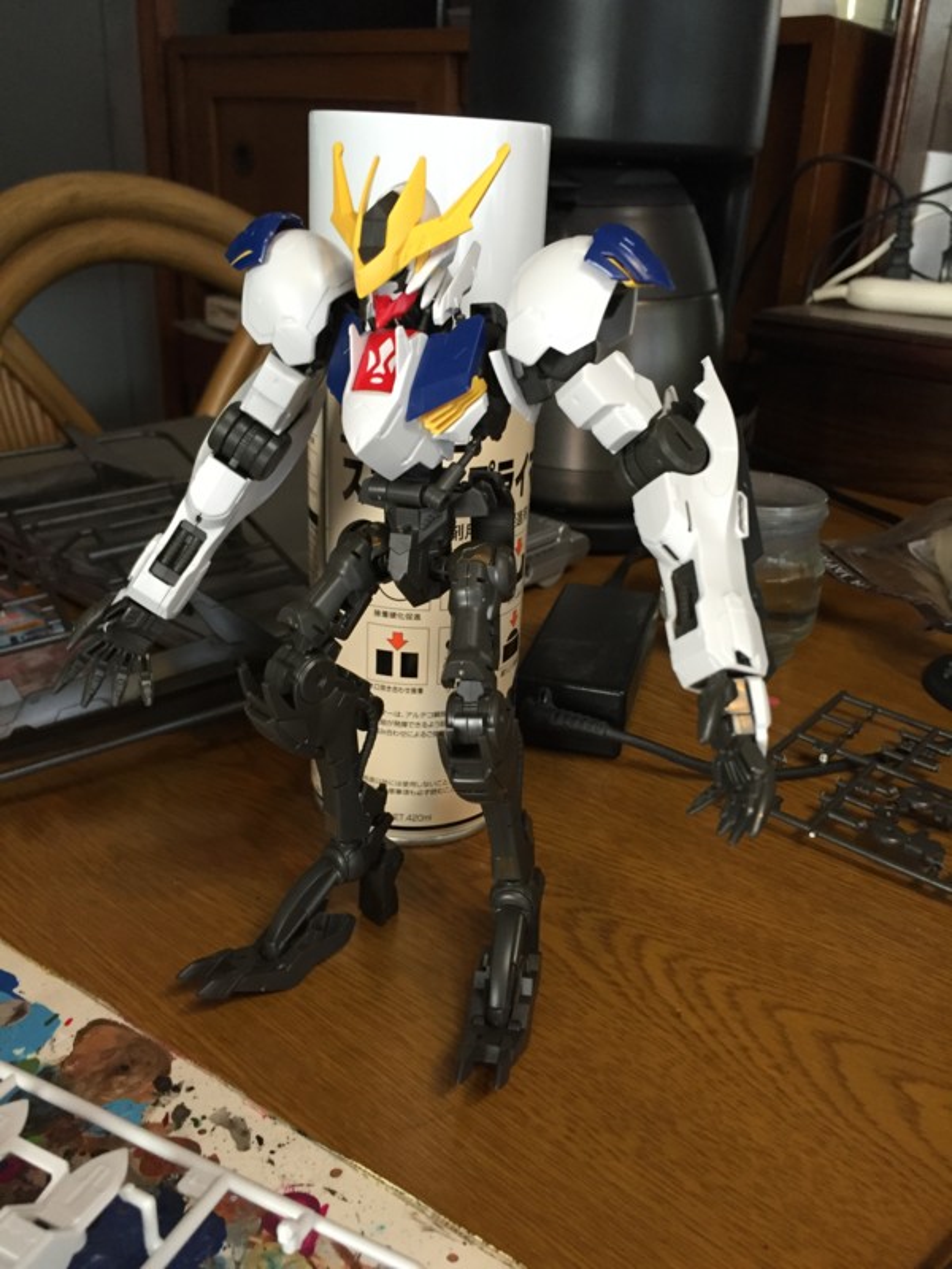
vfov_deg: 61.7
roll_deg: -3.6
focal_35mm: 29
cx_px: 476
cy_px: 634
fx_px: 1063
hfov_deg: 48.2
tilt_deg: -23.6
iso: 160
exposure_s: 1/30
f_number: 2.2
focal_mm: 4.15
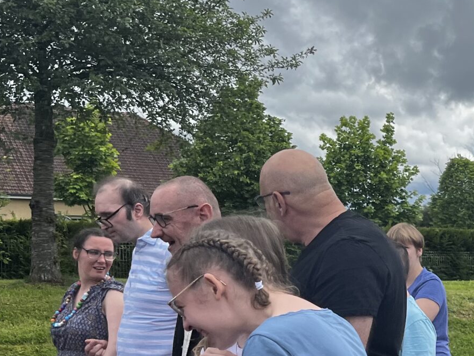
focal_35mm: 75
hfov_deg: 23.2
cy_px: 334
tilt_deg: -1.1
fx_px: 1027
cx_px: 609
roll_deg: -0.3
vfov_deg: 19.2
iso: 50
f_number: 1.6
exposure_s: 1/2571
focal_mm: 5.1
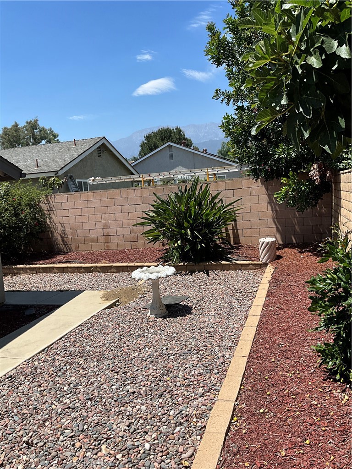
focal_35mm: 29
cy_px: 234
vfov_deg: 61.7
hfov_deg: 48.2
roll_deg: +3.2
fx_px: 393
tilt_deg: -6.1
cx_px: 176
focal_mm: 3
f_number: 1.8
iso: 25
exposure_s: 1/1786
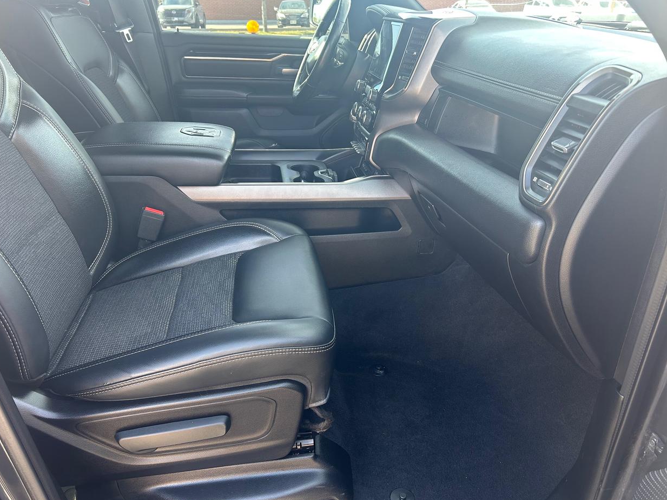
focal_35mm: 27
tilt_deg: -26.3
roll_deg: -0.5
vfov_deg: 51.3
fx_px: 520
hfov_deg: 65.3
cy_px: 255
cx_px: 338
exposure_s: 1/121
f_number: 1.5
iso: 80
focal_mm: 5.7
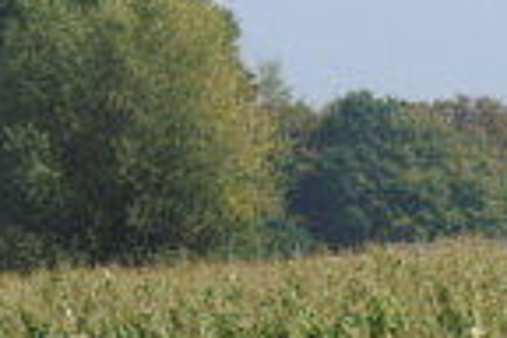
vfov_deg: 3.1
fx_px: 6140
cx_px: 877
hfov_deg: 4.7
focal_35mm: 436
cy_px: 544
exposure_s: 1/400
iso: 400
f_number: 11
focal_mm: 70
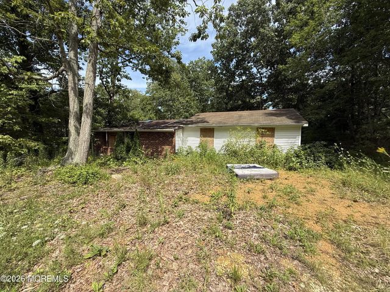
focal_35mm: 14
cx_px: 195
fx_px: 158
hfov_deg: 102.1
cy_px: 146
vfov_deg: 85.7
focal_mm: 2.22
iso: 50
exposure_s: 1/1087
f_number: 2.2
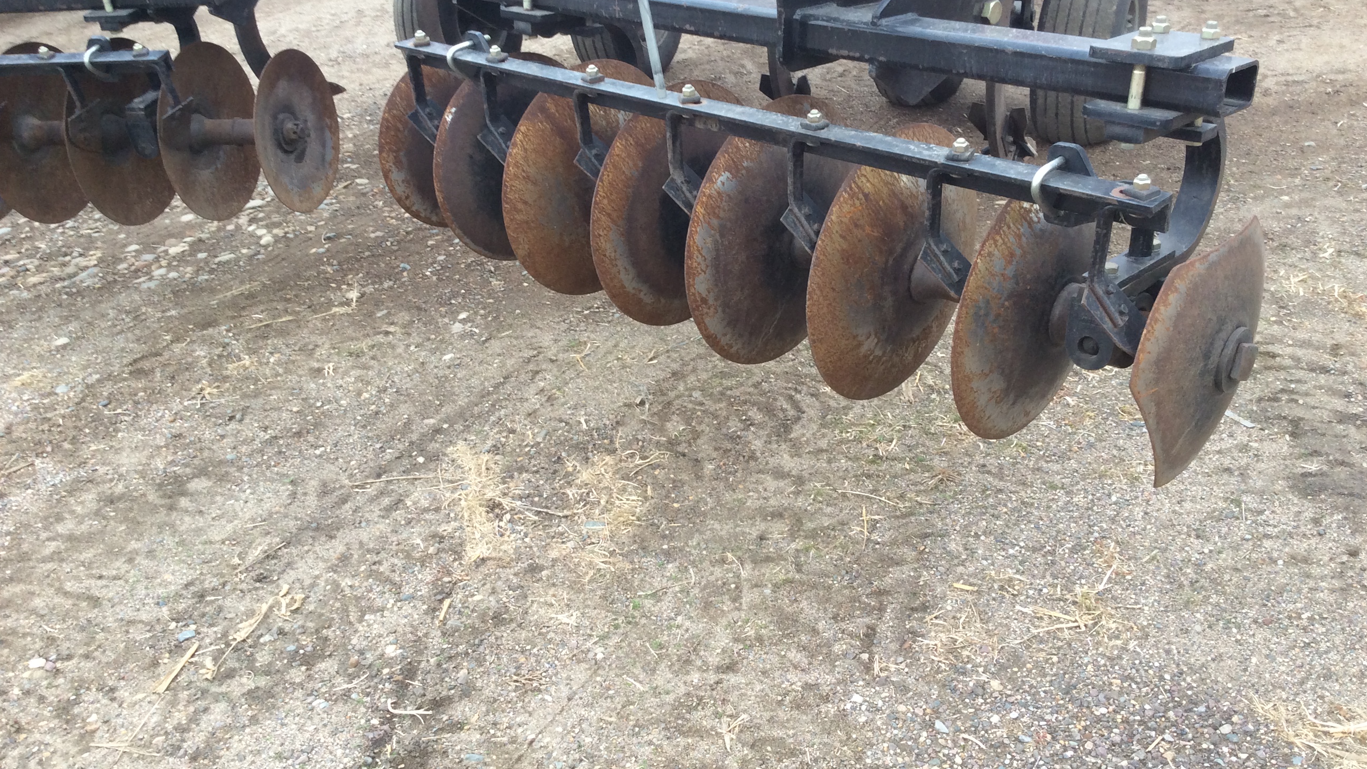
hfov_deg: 56.6
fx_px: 1269
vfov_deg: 33.7
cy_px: 380
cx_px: 686
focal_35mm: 35
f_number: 2.4
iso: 32
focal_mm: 3.3
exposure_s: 1/120
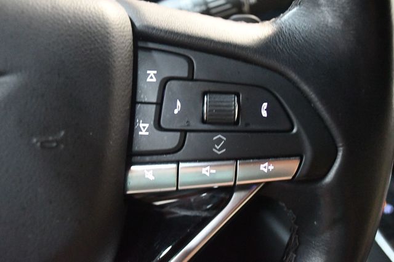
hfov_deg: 49.6
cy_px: 131
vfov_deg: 34.2
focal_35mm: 39
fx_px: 427
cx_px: 197
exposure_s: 1/40
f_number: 4.2
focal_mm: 26
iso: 12800
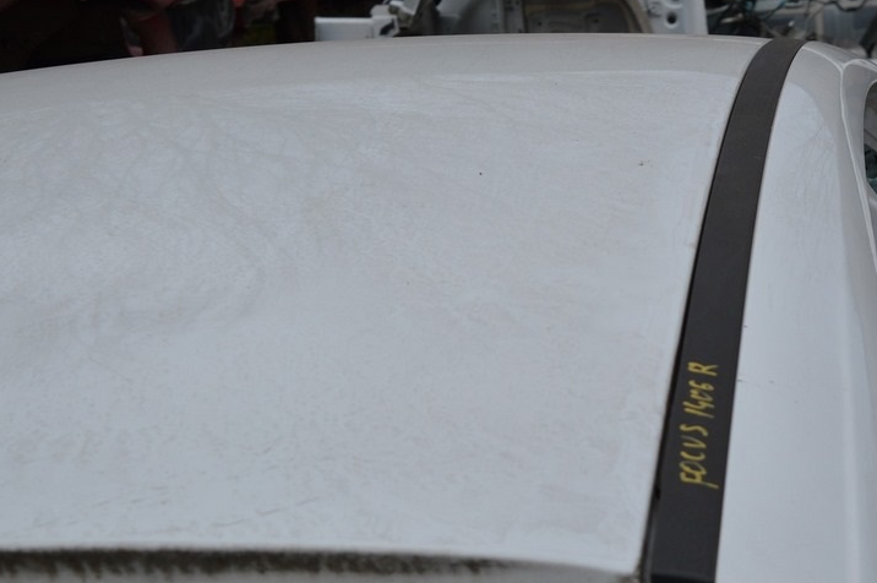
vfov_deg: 13.3
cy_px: 261
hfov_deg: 19.8
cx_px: 609
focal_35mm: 103
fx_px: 2507
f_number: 8
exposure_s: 1/250
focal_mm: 48
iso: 100
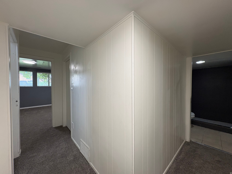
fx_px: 94
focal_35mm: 14
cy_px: 87
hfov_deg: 102.1
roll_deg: +0.5
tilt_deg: -0.5
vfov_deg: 85.7
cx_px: 116
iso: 125
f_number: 2.2
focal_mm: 2.22
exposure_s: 1/120
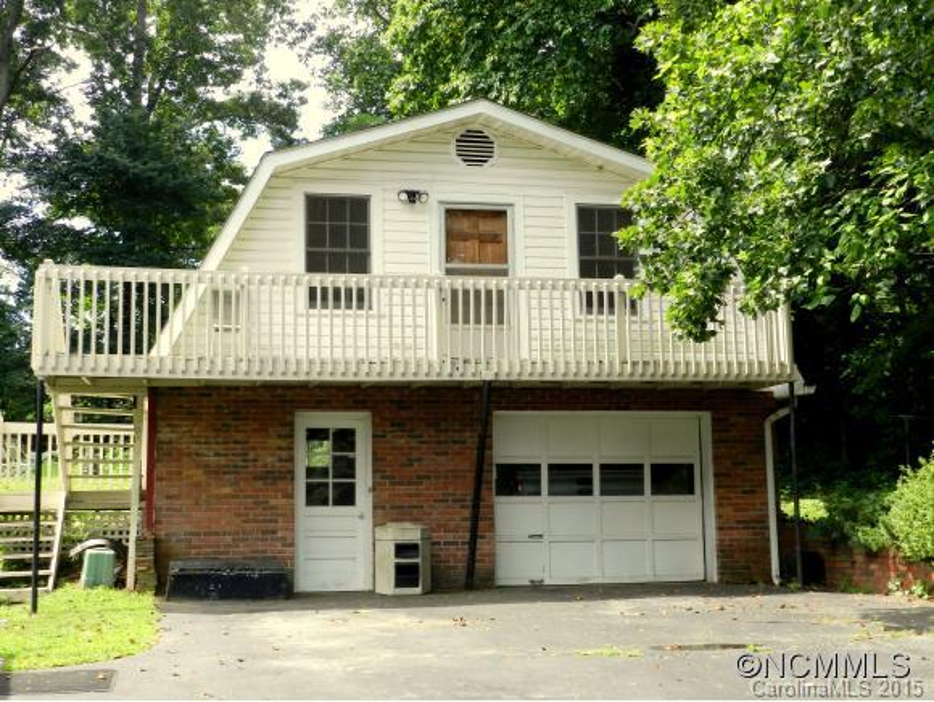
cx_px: 467
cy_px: 351
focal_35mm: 46
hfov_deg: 41.2
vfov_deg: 31.6
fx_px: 1242
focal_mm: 8.1
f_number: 4.2
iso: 160
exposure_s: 1/250
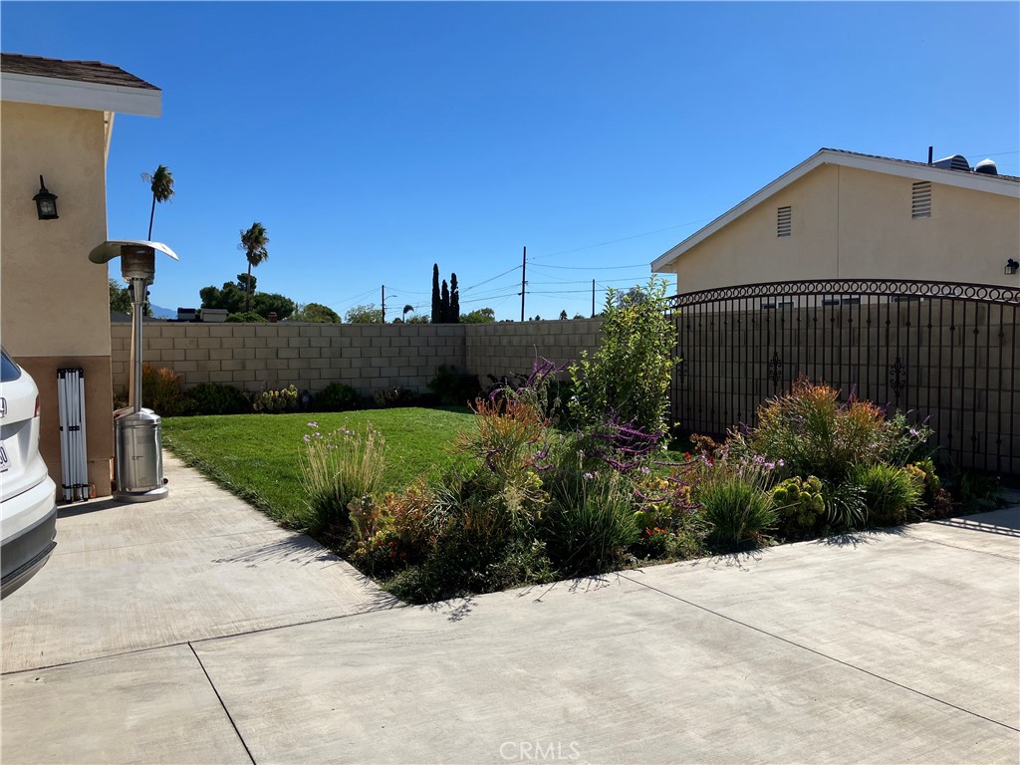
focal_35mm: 28
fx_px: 825
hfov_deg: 63.4
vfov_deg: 49.7
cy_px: 382
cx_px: 510
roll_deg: +0.5
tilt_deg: -3.1
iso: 32
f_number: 1.8
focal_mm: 3.99
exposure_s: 1/3247
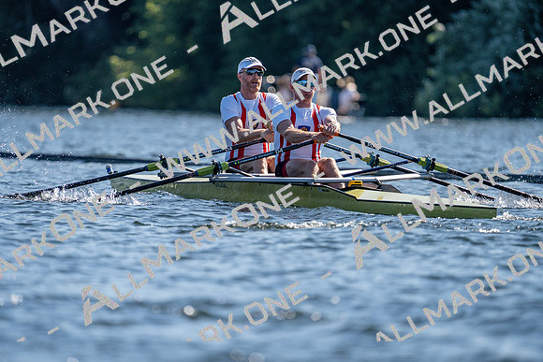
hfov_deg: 3.5
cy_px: 181
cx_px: 272
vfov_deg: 2.3
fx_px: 8961
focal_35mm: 594
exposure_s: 1/1600
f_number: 6.3
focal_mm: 594
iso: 250
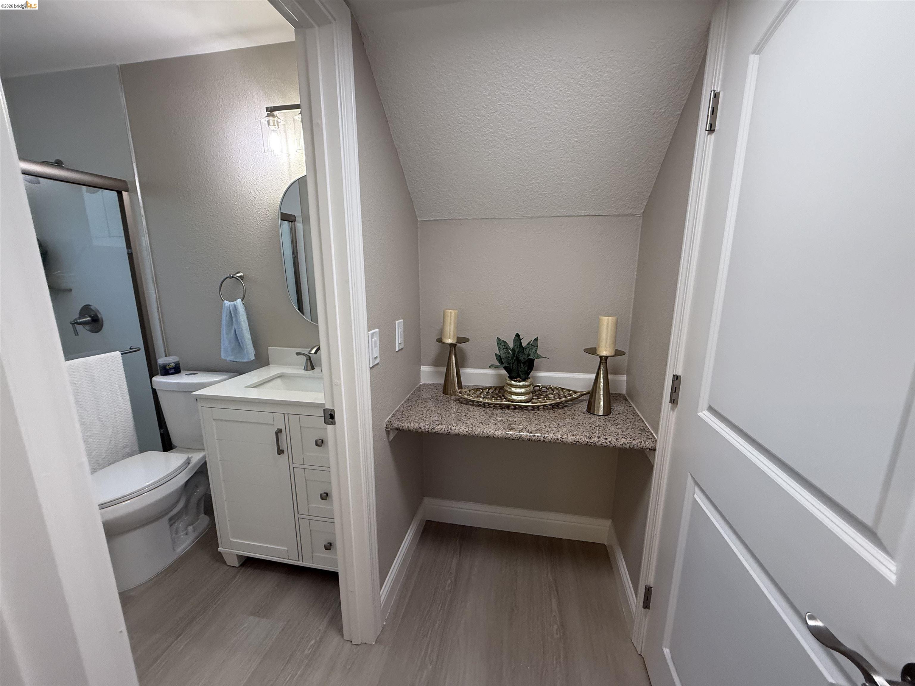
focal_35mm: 14
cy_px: 343
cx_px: 458
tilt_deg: -11.2
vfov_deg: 85.7
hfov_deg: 102.1
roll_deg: -0.1
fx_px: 370
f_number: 2.2
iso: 160
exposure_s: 1/120
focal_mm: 2.22
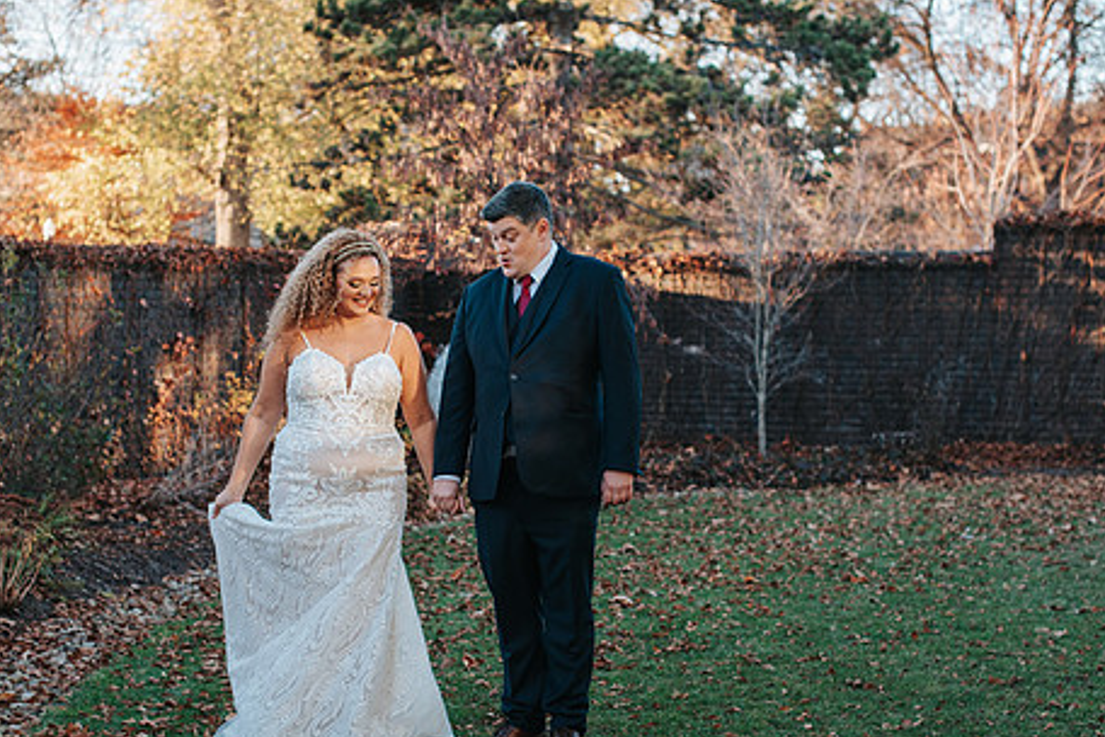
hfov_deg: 30.0
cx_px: 476
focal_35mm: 67
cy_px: 445
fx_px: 2056
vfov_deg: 20.3
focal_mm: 50
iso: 800
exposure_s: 1/500
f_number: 3.2
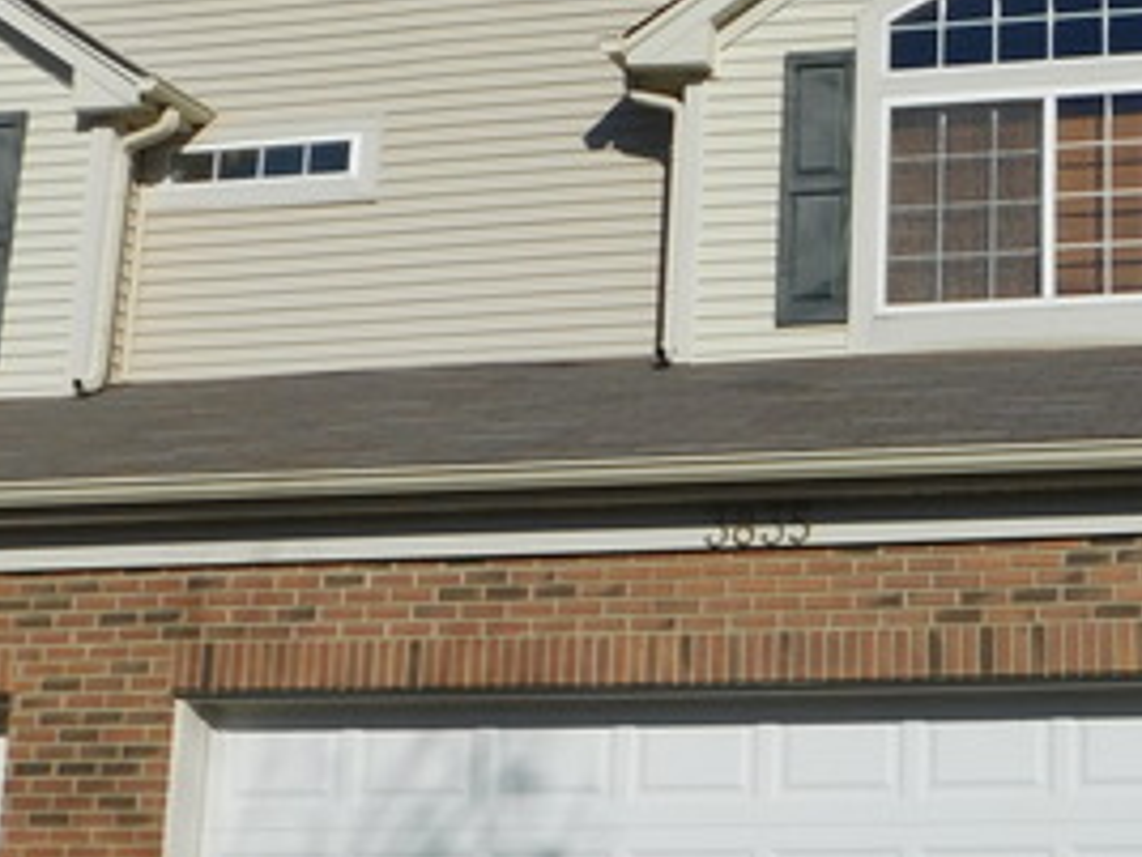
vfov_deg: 26.4
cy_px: 580
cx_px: 1214
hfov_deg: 31.5
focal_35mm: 55
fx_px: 1814
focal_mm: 4
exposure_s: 1/1250
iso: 125
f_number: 6
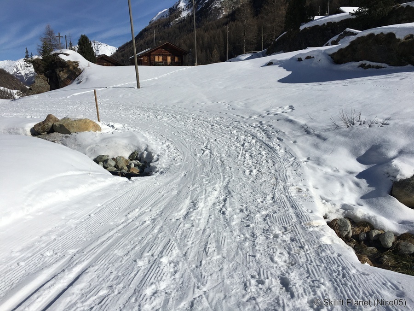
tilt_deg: -9.9
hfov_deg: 61.7
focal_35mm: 29
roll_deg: -0.6
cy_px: 156
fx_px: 347
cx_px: 207
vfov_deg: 48.2
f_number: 2.2
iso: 25
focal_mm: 4.15
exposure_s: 1/5917
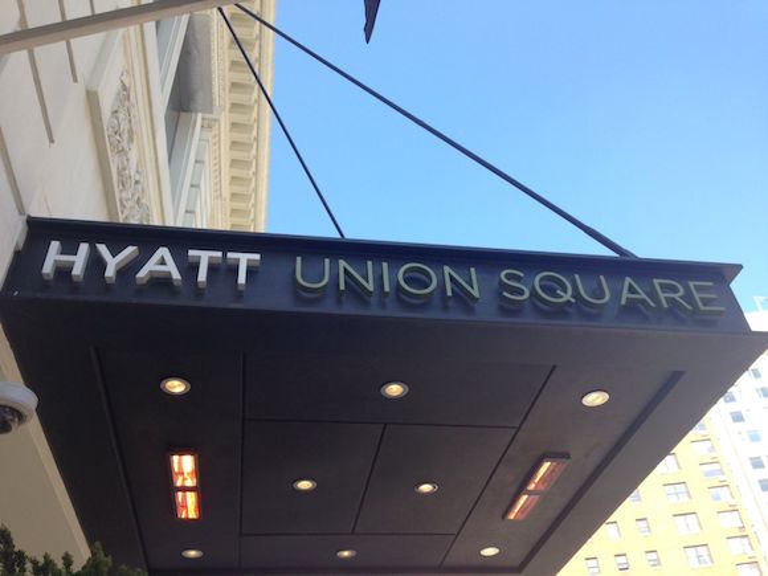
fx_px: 732
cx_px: 384
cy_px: 288
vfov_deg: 42.9
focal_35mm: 33
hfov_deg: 55.4
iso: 50
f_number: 2.4
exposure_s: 1/319
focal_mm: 4.12
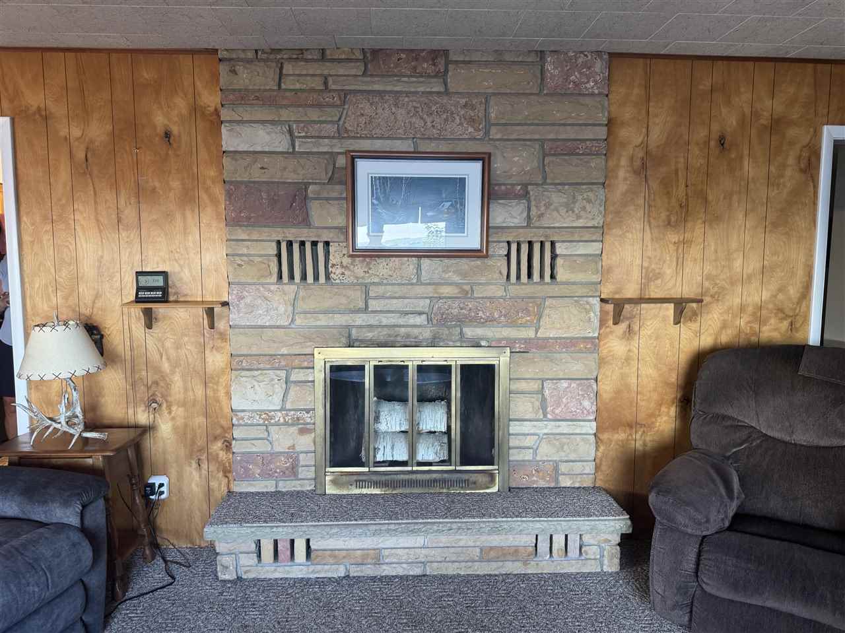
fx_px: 586
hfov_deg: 71.6
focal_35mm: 24
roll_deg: -0.3
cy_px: 316
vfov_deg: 56.8
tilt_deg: -6.3
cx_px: 422
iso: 250
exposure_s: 1/60
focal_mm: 6.76
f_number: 1.78
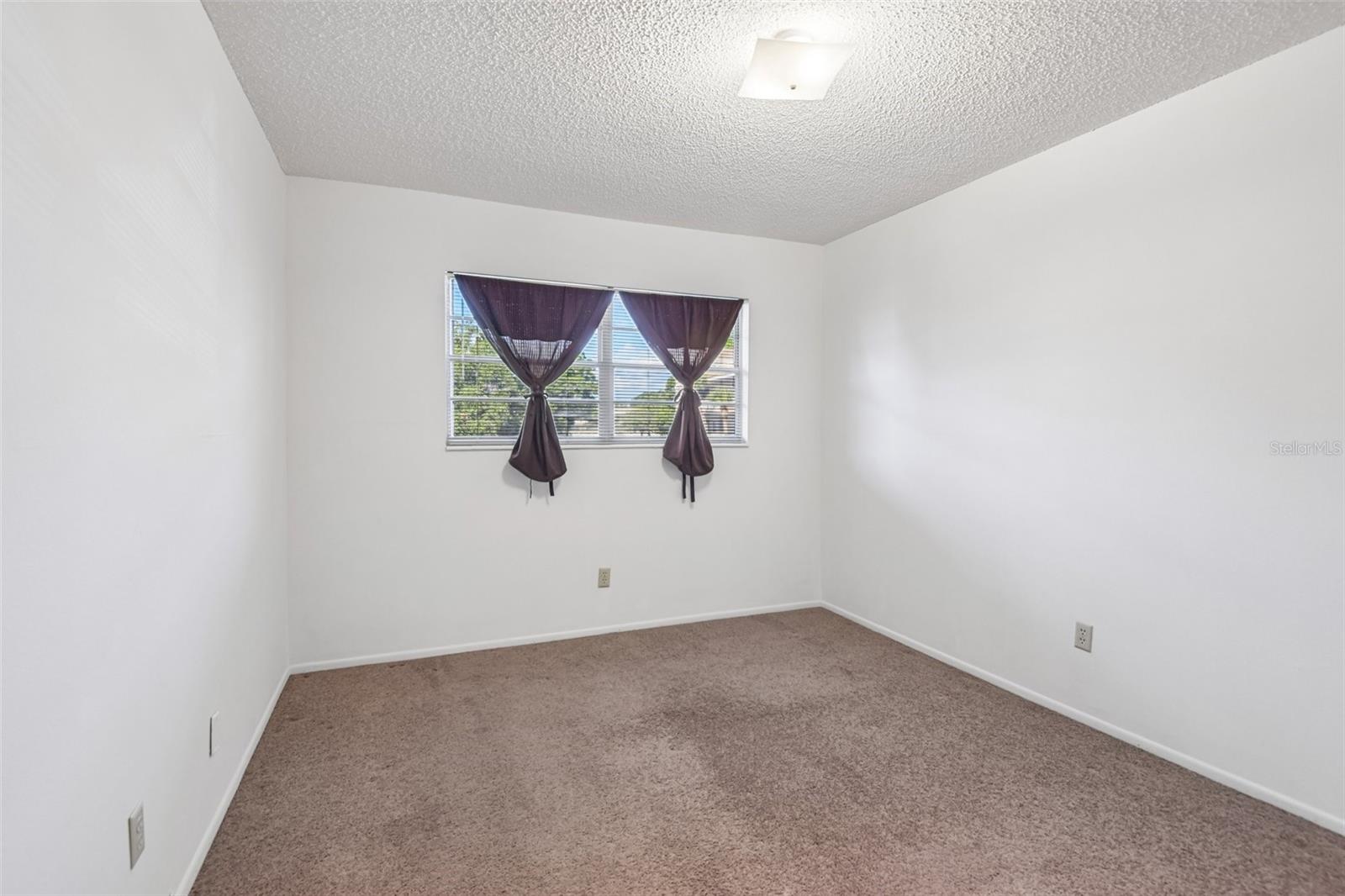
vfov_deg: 73.7
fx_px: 598
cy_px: 448
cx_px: 672
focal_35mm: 16
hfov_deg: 96.7
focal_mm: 16
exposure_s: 1/25
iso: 400
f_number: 8
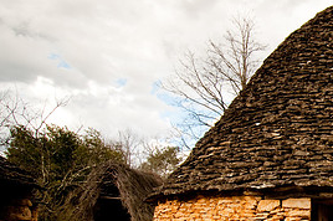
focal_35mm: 39
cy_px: 197
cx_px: 338
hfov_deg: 42.4
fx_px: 360
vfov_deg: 32.5
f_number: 13
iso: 200
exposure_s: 1/30
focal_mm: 12
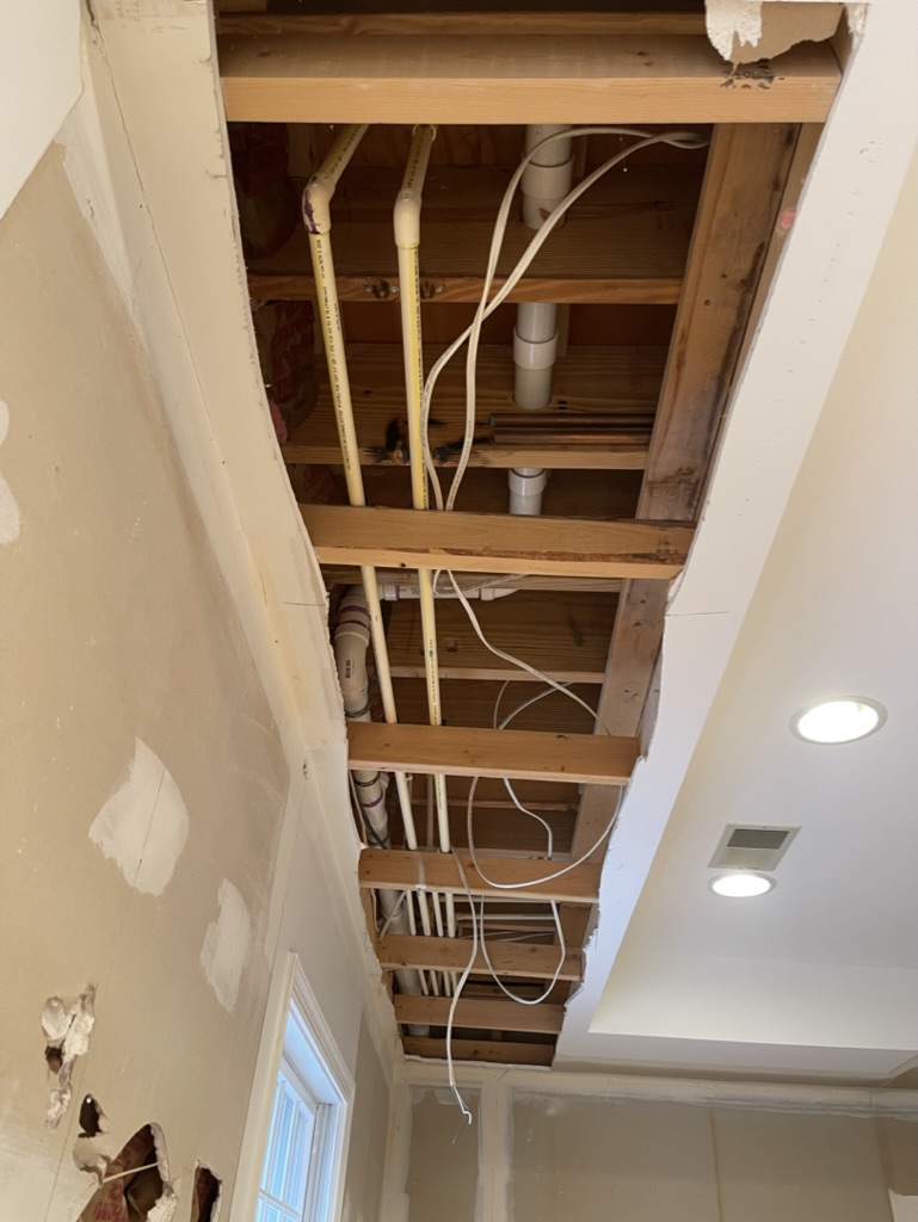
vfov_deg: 69.4
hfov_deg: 54.9
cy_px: 611
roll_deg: -3.7
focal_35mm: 25
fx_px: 883
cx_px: 459
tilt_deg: +37.8
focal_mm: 5.1
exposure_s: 1/60
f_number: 1.6
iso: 200
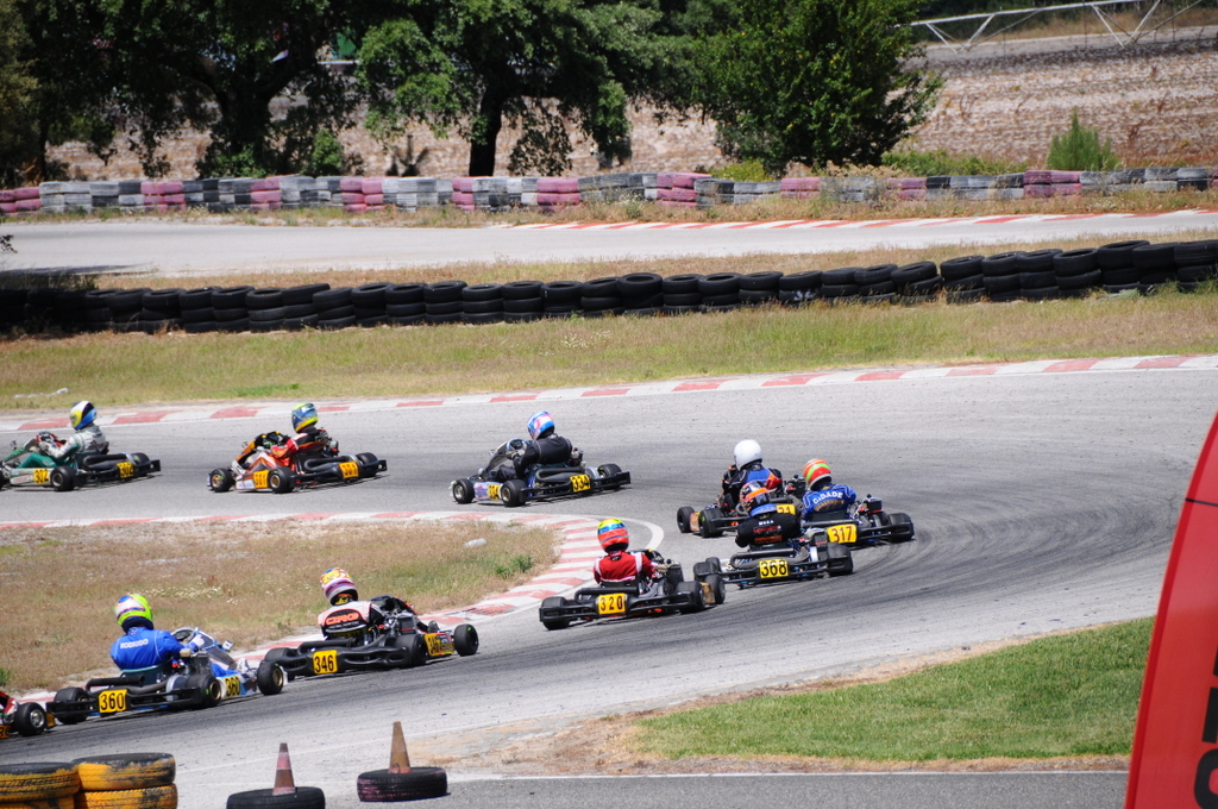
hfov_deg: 6.9
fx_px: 10137
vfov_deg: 4.6
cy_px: 404
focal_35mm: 300
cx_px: 609
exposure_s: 1/2000
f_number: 5.6
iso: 400
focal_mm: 200
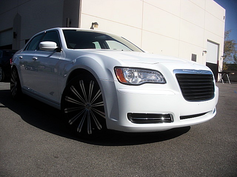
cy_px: 88
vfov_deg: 39.7
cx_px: 118
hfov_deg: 51.4
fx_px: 246
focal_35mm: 36
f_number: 7.9
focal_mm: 6.3
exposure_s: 1/200
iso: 50
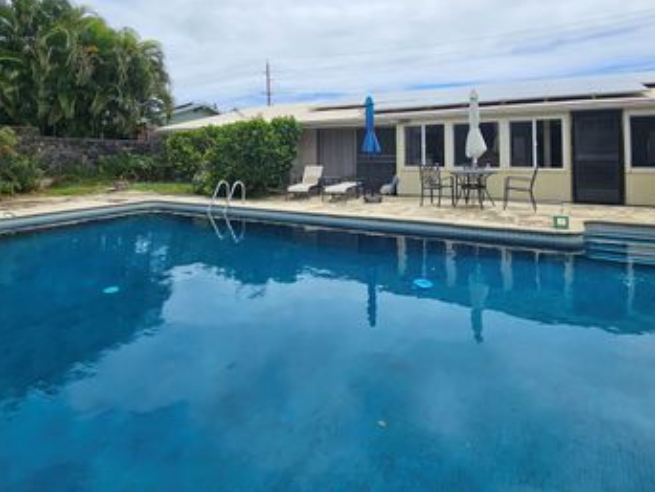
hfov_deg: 84.5
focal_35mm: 19
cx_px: 347
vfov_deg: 65.5
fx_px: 360
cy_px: 137
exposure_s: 1/4187
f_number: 2.2
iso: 50
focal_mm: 2.2
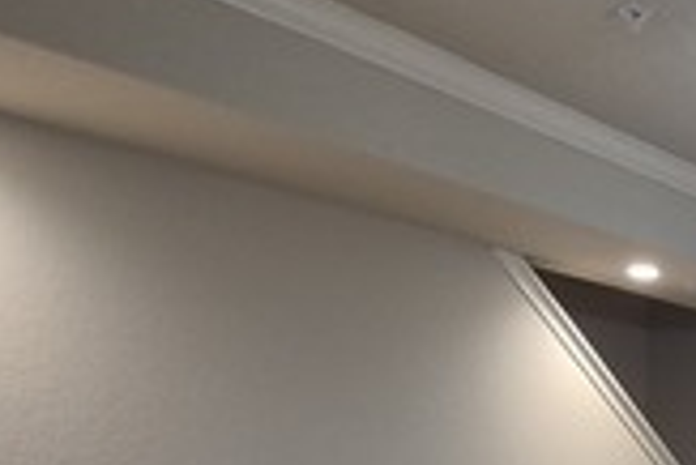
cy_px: 567
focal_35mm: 53
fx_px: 1026
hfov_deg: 31.2
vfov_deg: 23.3
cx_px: 845
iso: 200
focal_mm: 1.74
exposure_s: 1/60
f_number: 2.2
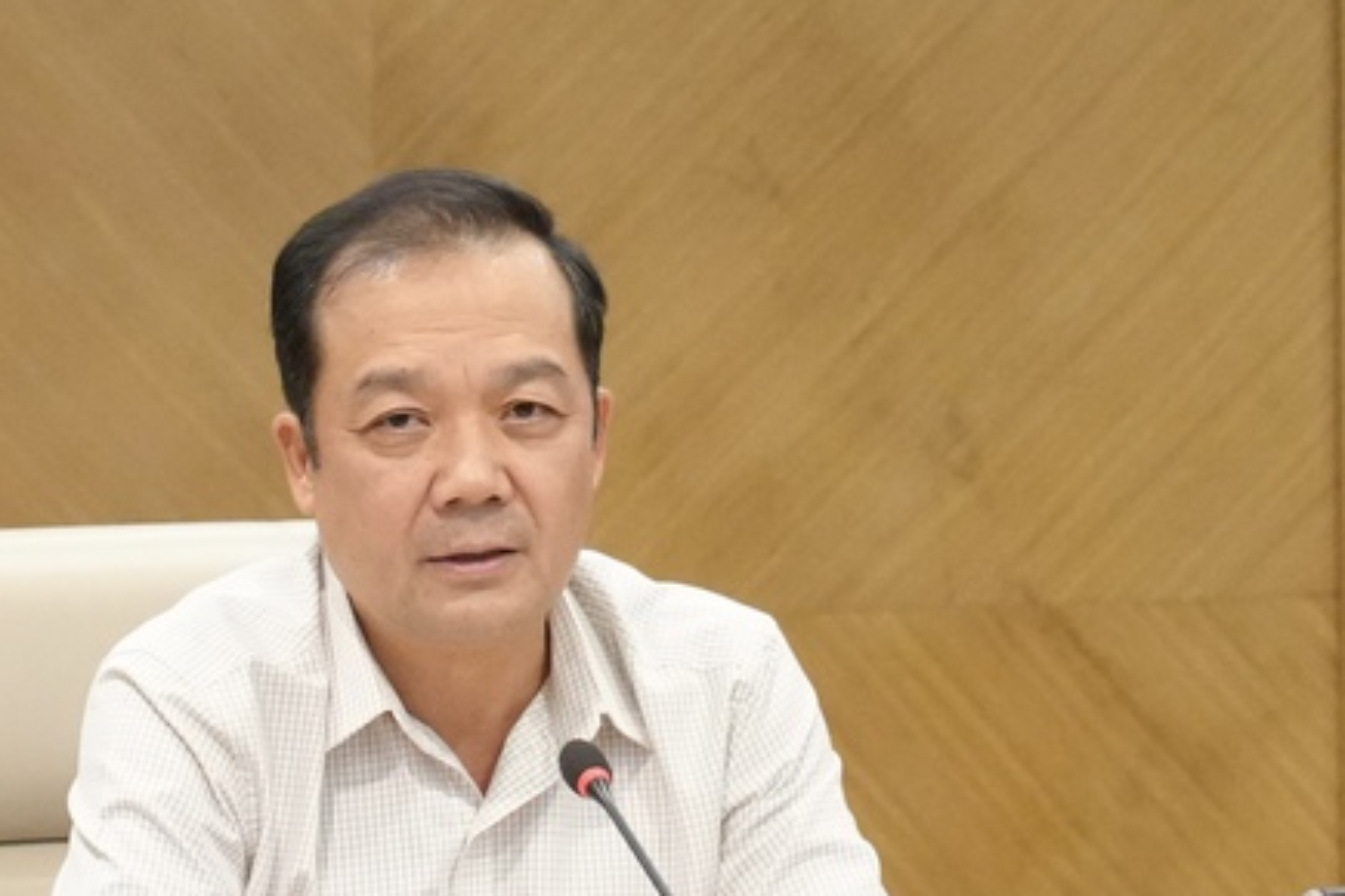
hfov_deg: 16.5
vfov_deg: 11.0
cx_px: 609
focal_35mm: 124
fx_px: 4632
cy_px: 630
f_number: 4
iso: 6400
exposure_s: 1/250
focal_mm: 75
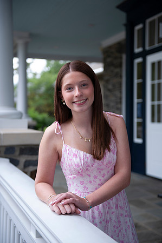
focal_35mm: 55
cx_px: 81
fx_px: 372
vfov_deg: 36.3
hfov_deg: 24.6
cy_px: 122
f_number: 2.8
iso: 100
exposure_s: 1/125
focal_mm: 55
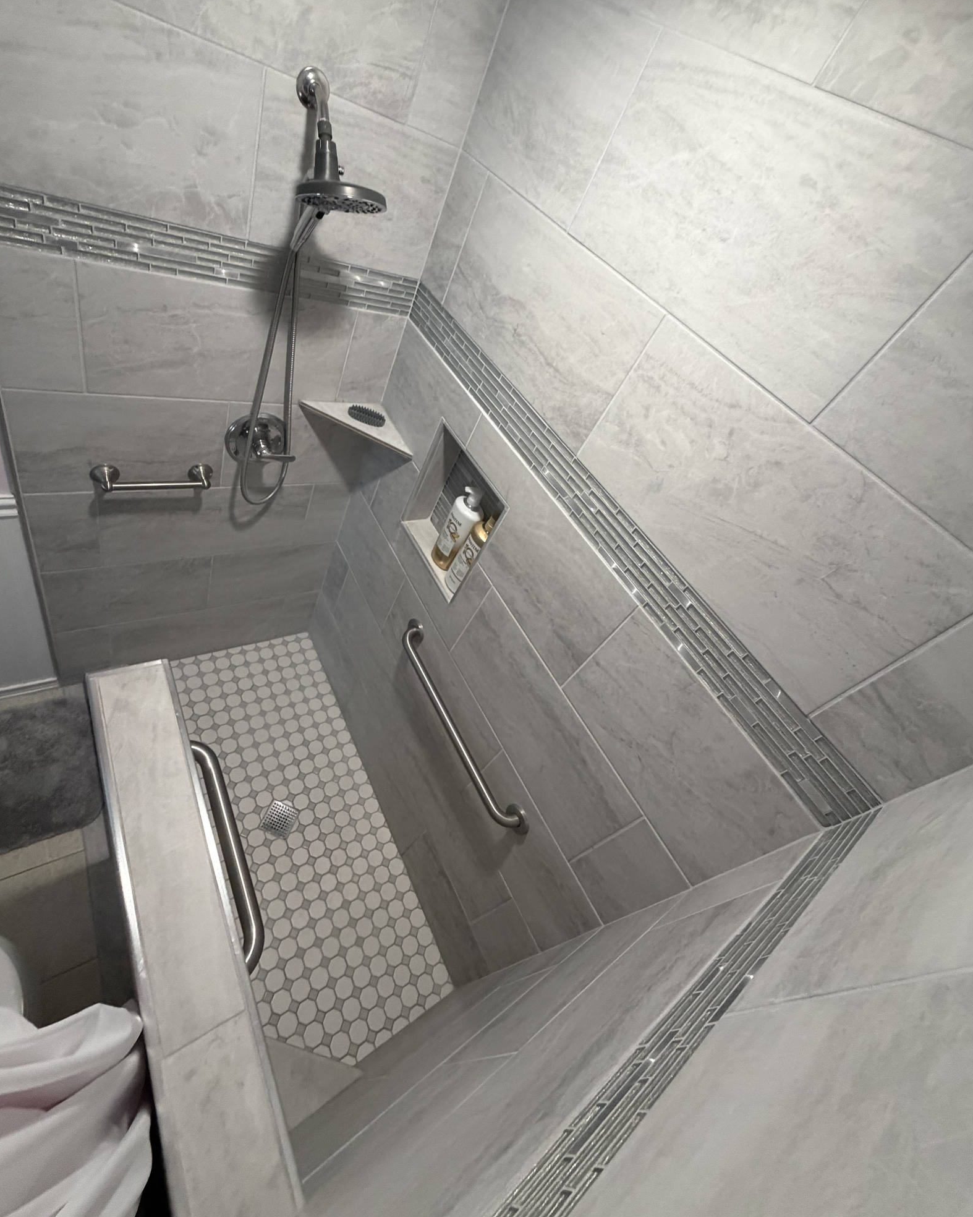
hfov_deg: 84.0
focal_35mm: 15
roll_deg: -31.0
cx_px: 478
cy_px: 565
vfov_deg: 96.6
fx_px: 540
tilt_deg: -40.0
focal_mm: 2.22
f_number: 2.2
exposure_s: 1/60
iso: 500
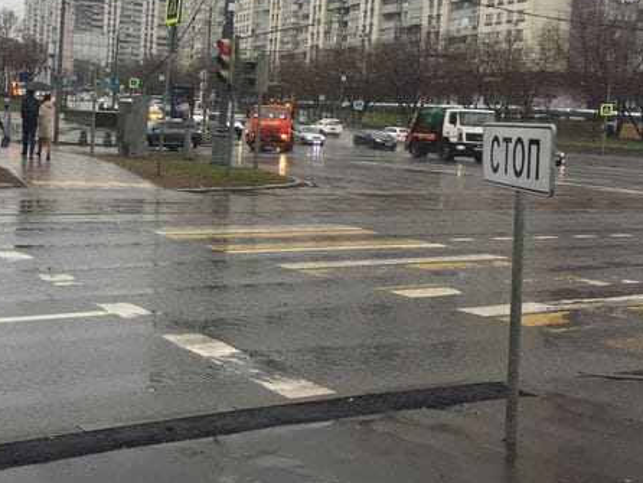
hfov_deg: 35.5
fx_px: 966
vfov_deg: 28.0
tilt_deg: -2.7
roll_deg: -3.5
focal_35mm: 52
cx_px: 120
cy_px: 182
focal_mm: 4.15
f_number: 2.2
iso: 32
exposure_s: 1/289
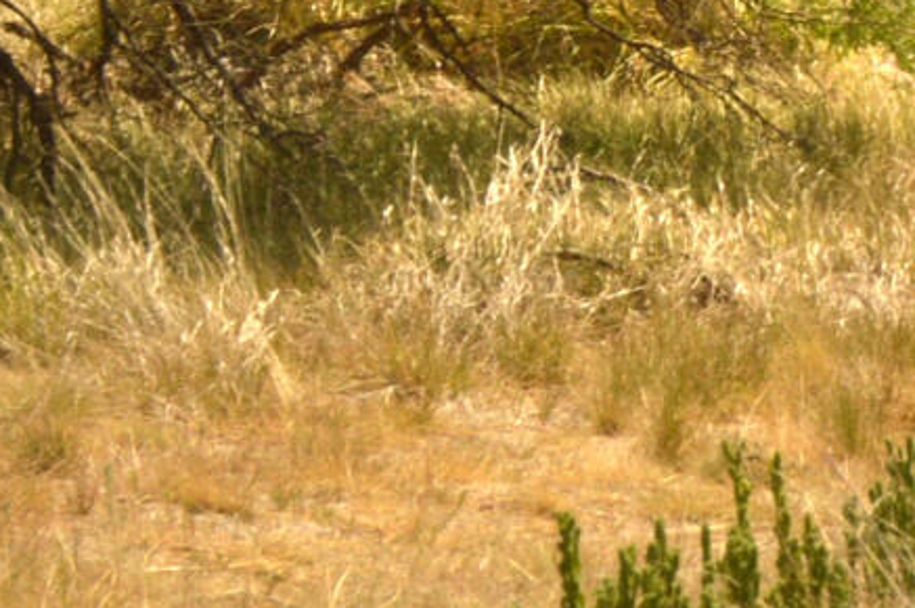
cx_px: 2230
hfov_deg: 7.5
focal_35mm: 257
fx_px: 6533
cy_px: 17
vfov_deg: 5.3
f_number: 10
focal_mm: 25
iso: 100
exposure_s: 1/400
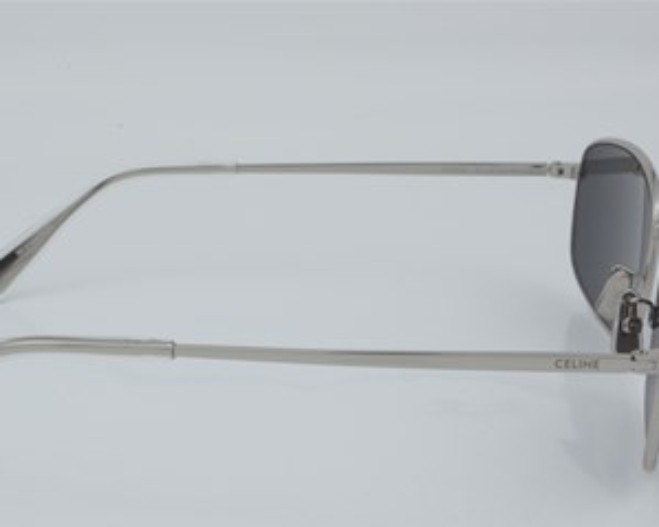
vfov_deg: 16.4
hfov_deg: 20.4
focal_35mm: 94
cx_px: 282
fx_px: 1833
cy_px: 291
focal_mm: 50
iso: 100
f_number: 32
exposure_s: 1/4
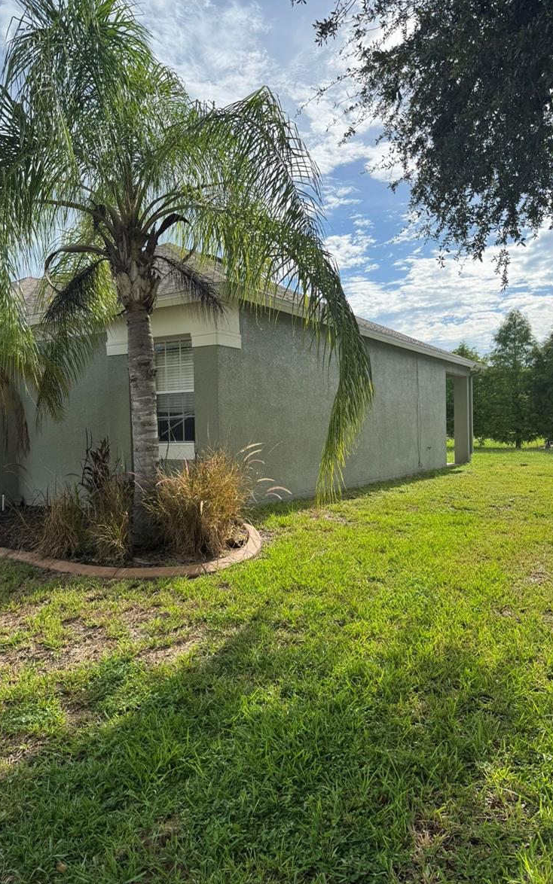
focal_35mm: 26
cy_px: 445
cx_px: 263
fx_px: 627
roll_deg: +2.7
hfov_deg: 47.6
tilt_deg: -0.4
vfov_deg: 70.4
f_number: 1.78
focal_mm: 6.76
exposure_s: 1/3597
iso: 80
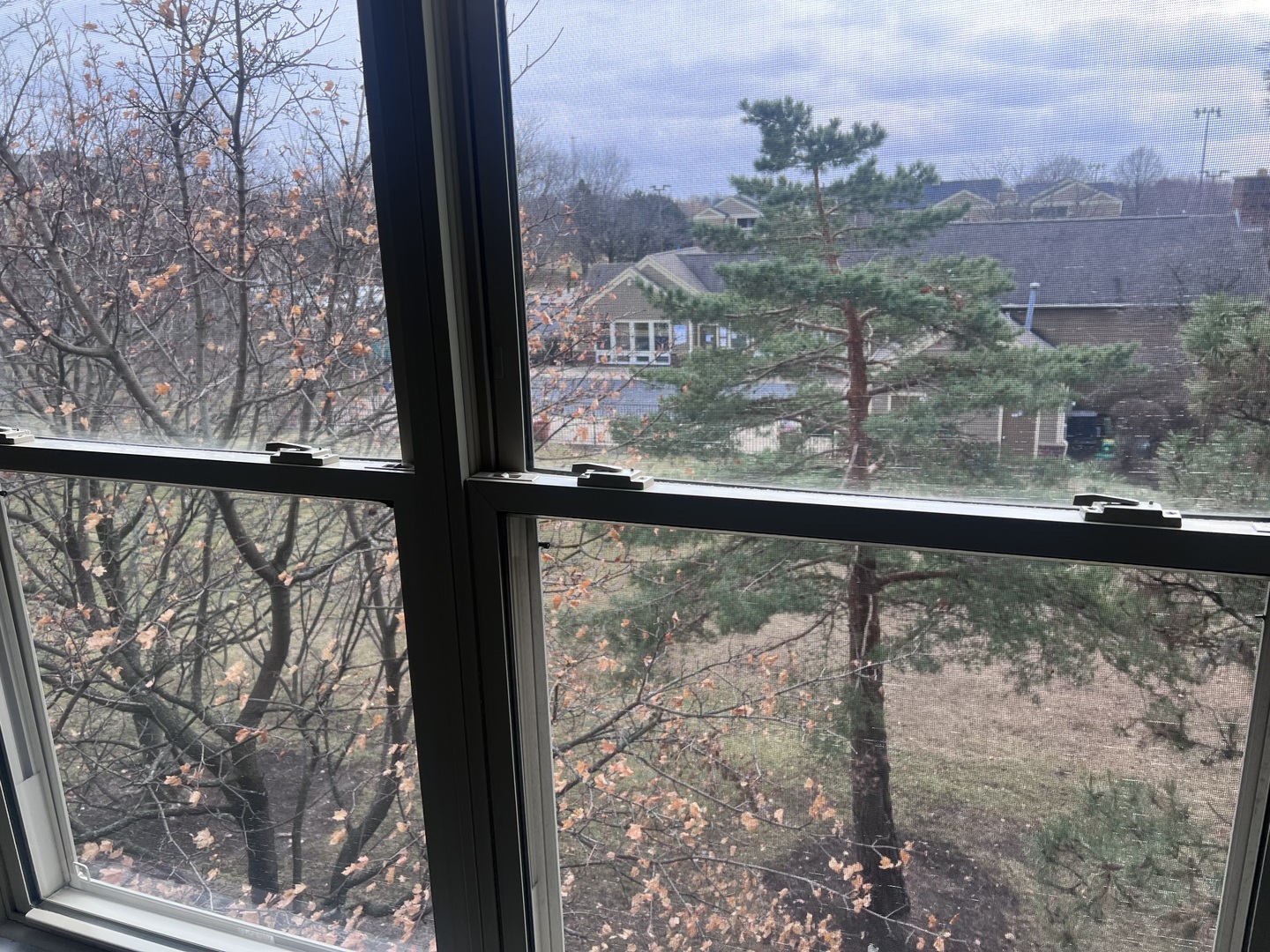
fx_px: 954
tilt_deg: -14.2
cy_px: 476
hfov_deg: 67.3
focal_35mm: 26
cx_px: 635
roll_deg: +2.4
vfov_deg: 53.1
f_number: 1.5
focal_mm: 5.7
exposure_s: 1/235
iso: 40
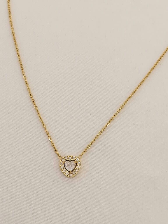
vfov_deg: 26.3
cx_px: 84
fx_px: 479
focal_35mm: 74
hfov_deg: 19.9
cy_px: 112
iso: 100
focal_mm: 4.75
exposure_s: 1/50
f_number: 1.8
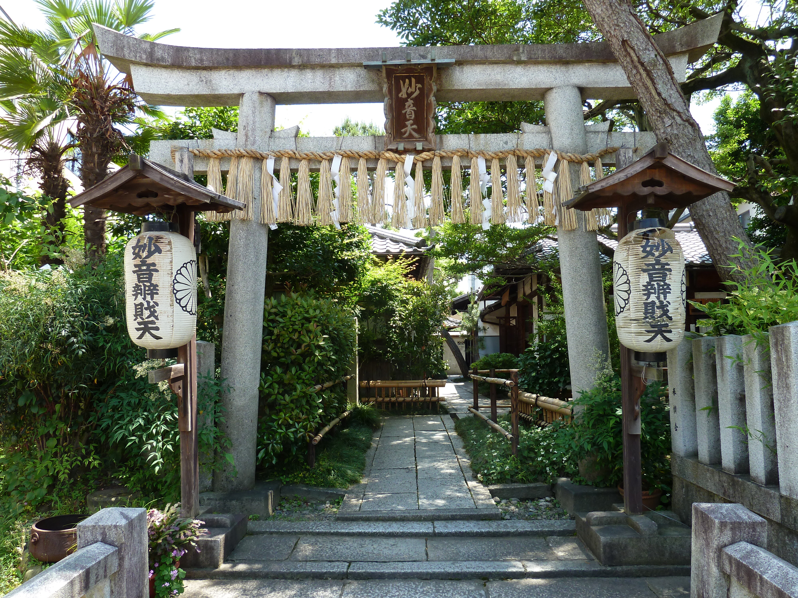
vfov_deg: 54.9
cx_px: 399
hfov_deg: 69.4
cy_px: 299
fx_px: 576
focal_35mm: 25
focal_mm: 4.1
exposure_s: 1/125
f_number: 3.5
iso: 80
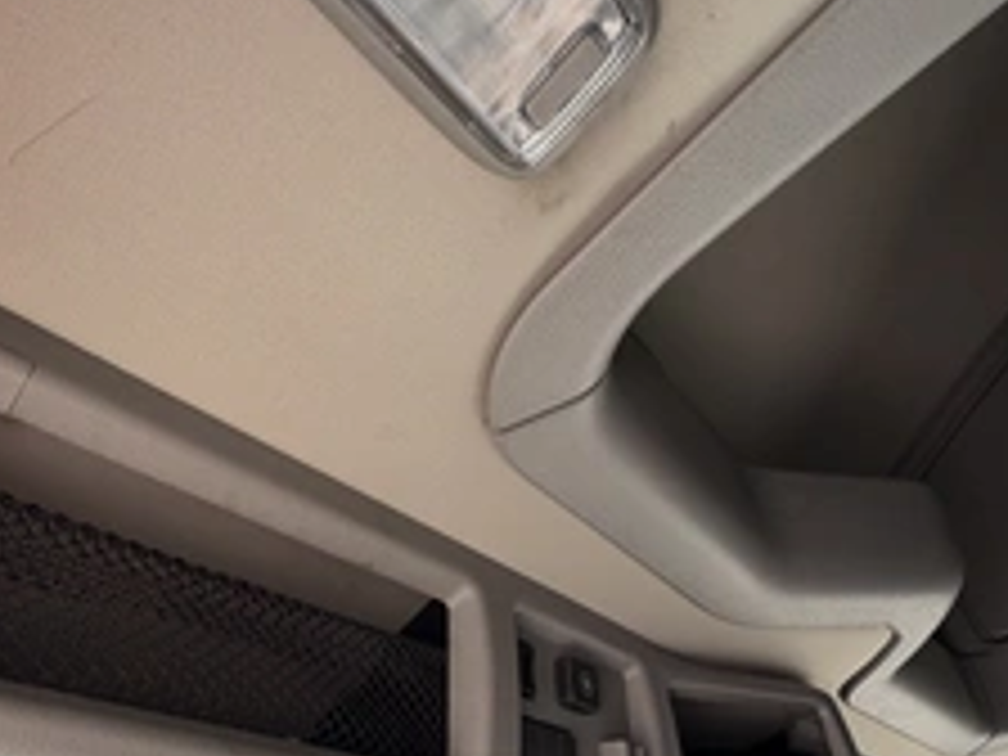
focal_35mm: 25
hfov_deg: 69.2
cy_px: 603
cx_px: 446
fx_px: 728
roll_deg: +8.6
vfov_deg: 51.5
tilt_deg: +33.0
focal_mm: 2.22
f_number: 2.2
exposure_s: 1/212
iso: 50
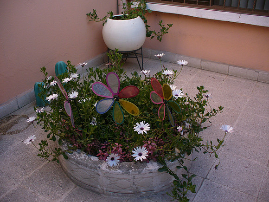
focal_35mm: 37
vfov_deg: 38.7
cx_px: 134
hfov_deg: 50.1
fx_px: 288
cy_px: 101
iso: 80
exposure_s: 1/320
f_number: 2.8
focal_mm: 6.1
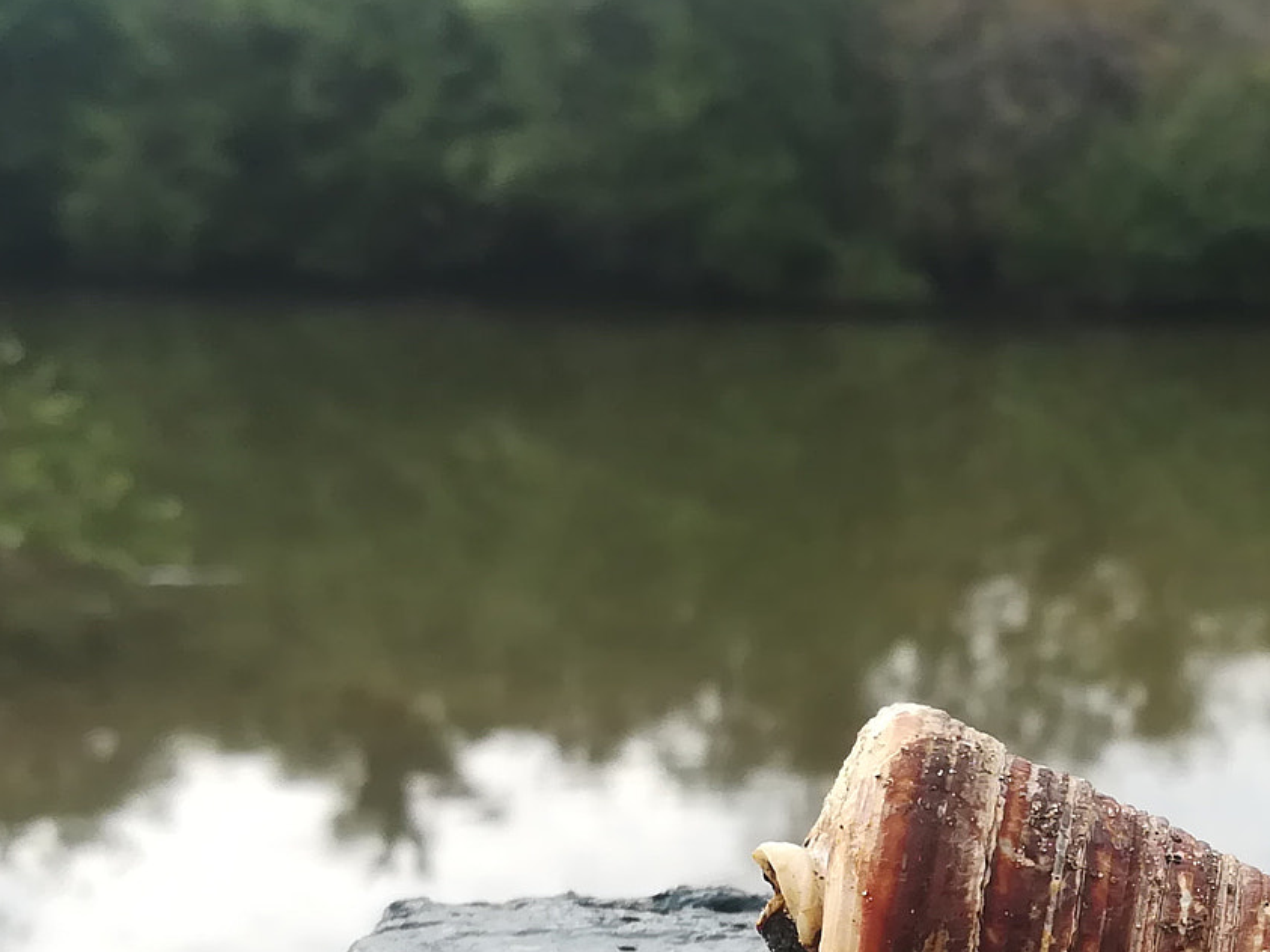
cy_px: 872
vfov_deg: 19.5
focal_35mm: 74
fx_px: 2715
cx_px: 1046
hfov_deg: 25.8
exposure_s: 1/292
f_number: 2.2
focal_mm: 3.83
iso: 50
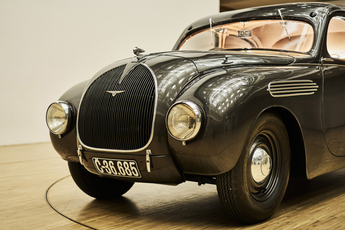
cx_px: 172
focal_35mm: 55
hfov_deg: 36.2
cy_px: 115
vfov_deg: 24.6
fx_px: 527
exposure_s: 1/15
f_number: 2.2
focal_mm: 55
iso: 400
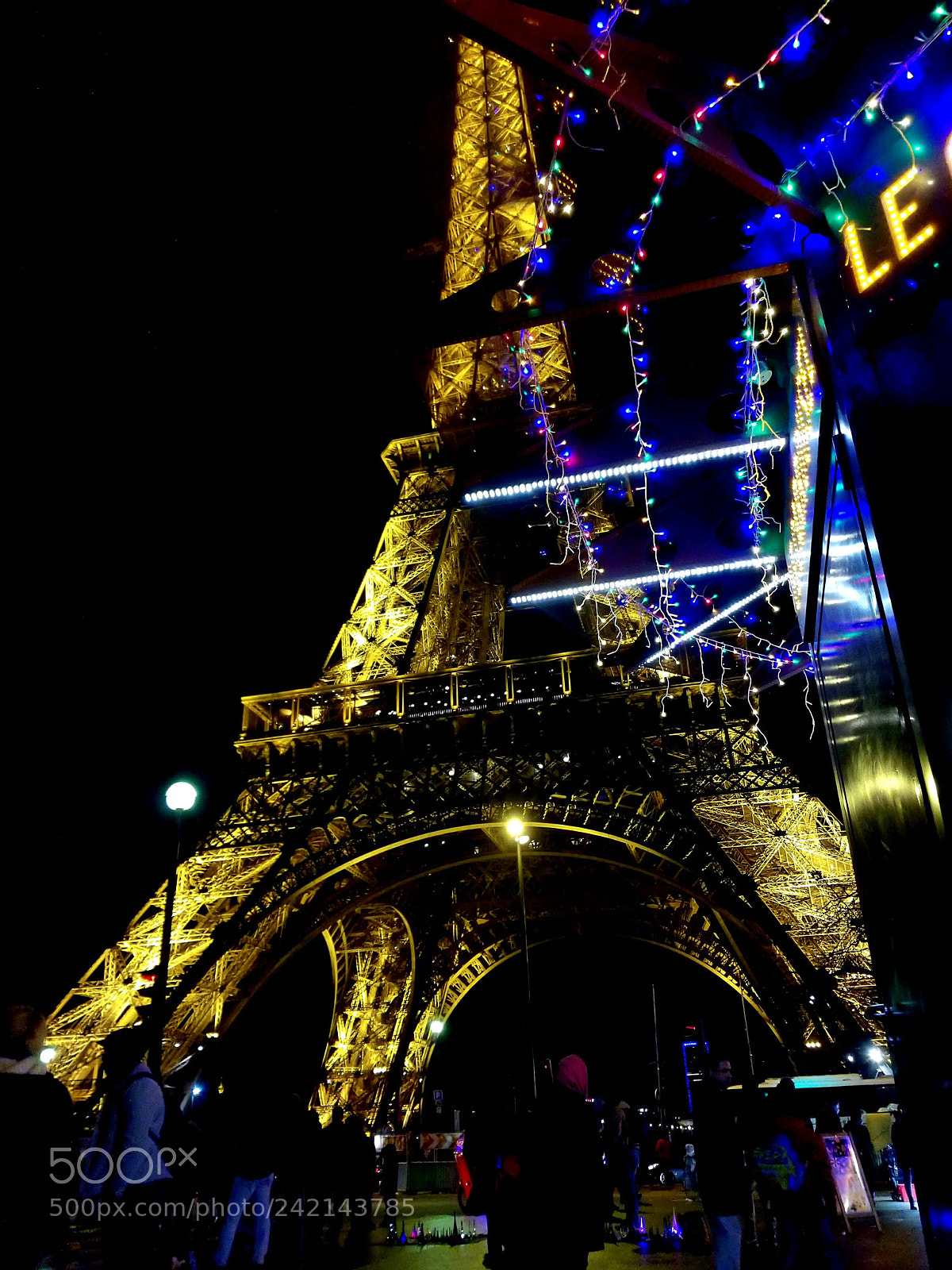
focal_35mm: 26
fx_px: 953
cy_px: 635
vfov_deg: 67.3
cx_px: 476
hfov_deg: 53.1
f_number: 1.7
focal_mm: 4.25
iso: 640
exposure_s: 1/50
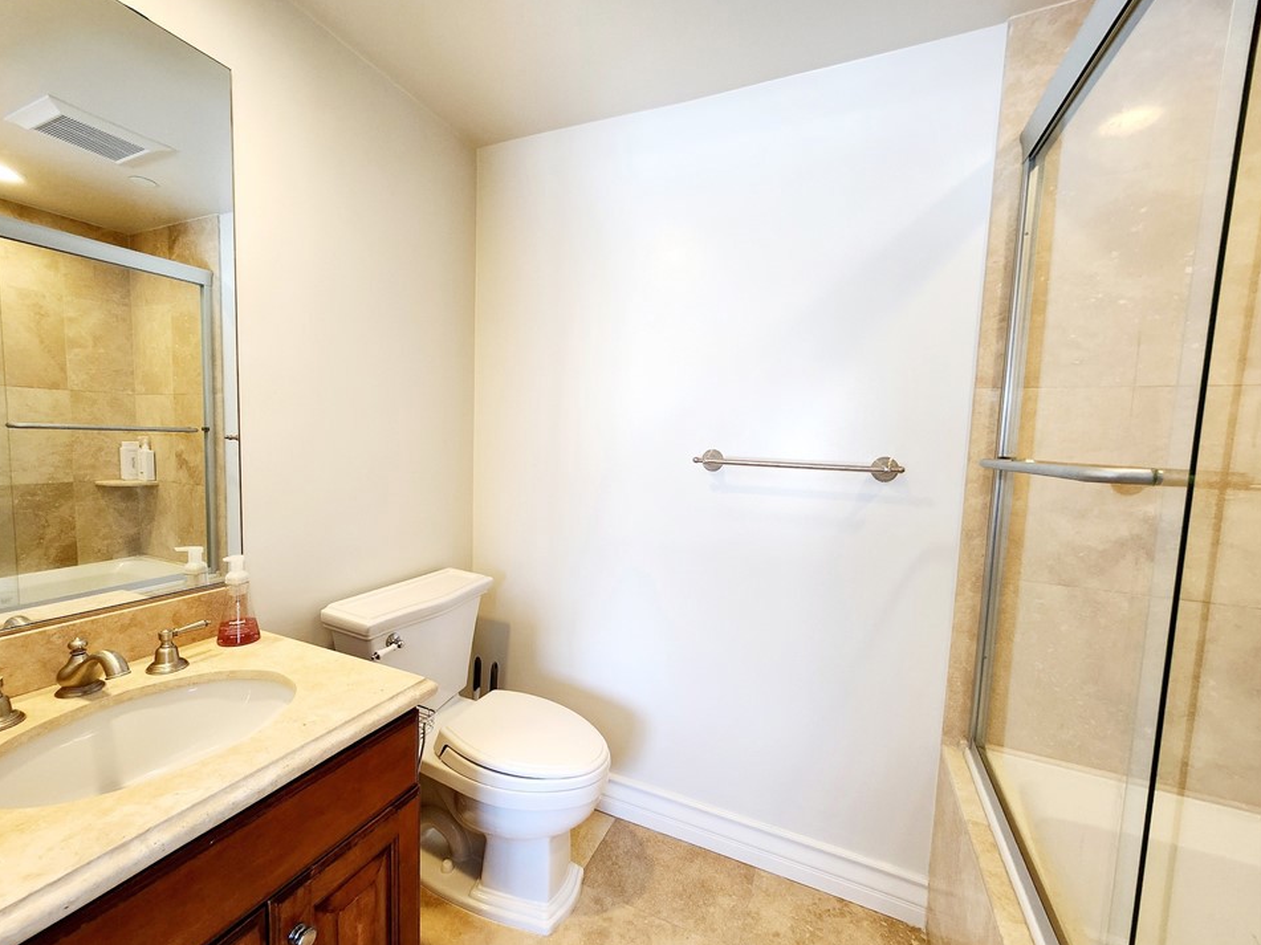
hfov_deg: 101.9
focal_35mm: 14
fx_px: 510
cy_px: 493
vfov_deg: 85.6
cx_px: 590
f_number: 2.2
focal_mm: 1.74
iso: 100
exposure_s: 1/60.2
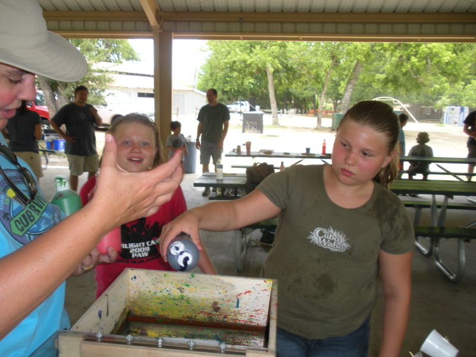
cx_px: 238
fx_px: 495
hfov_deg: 51.4
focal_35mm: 36
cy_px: 178
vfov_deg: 39.7
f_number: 3.5
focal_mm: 6.3
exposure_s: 1/74.6
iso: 64
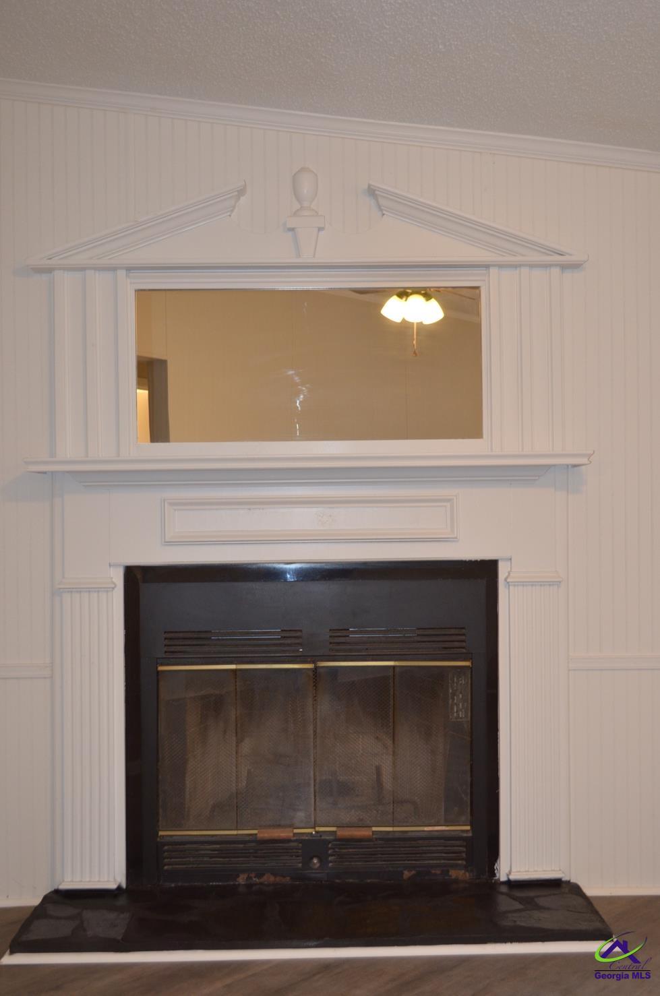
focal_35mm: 39
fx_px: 1077
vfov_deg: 49.6
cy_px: 498
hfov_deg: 34.1
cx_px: 330
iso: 800
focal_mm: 26
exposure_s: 1/30
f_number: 4.2
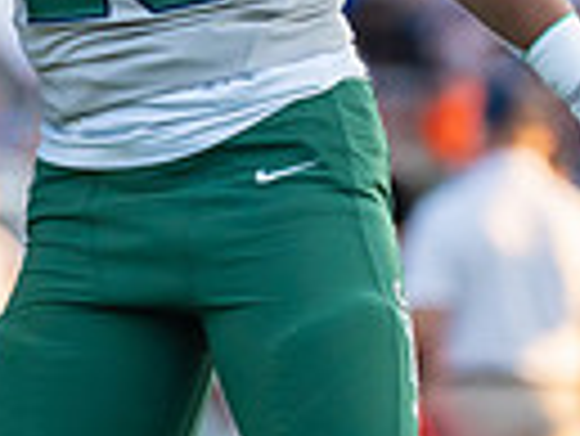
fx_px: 12142
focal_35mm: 724
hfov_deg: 2.7
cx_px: 65
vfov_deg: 2.1
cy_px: -98
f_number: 2.8
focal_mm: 140
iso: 640
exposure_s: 1/1600
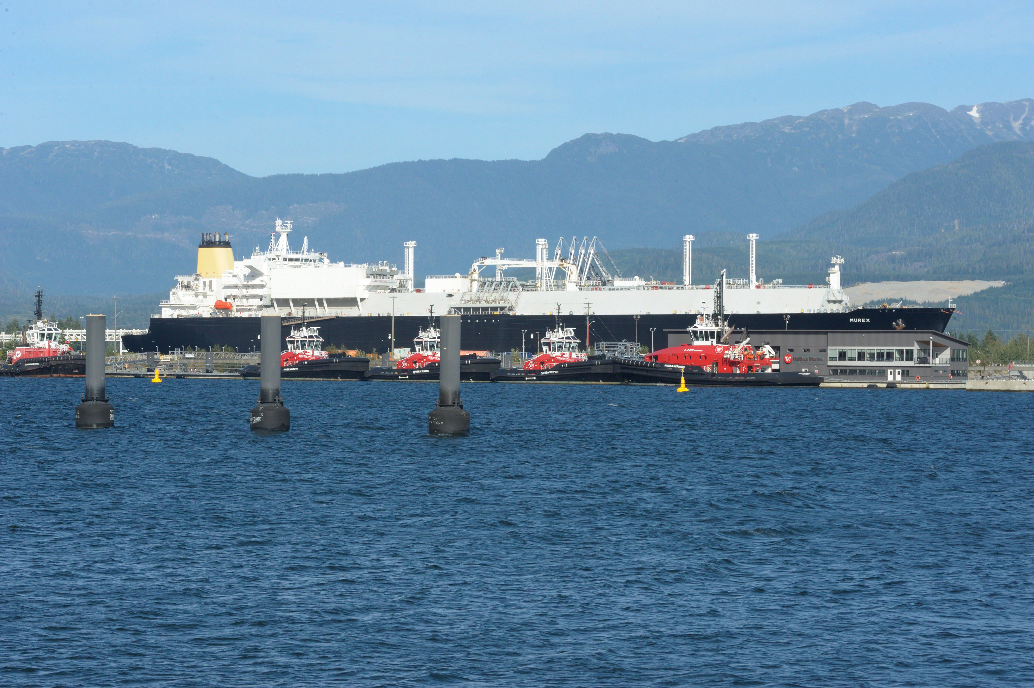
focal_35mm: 125
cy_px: 344
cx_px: 517
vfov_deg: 11.0
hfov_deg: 16.4
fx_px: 3588
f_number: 22
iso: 200
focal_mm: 125
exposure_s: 1/60
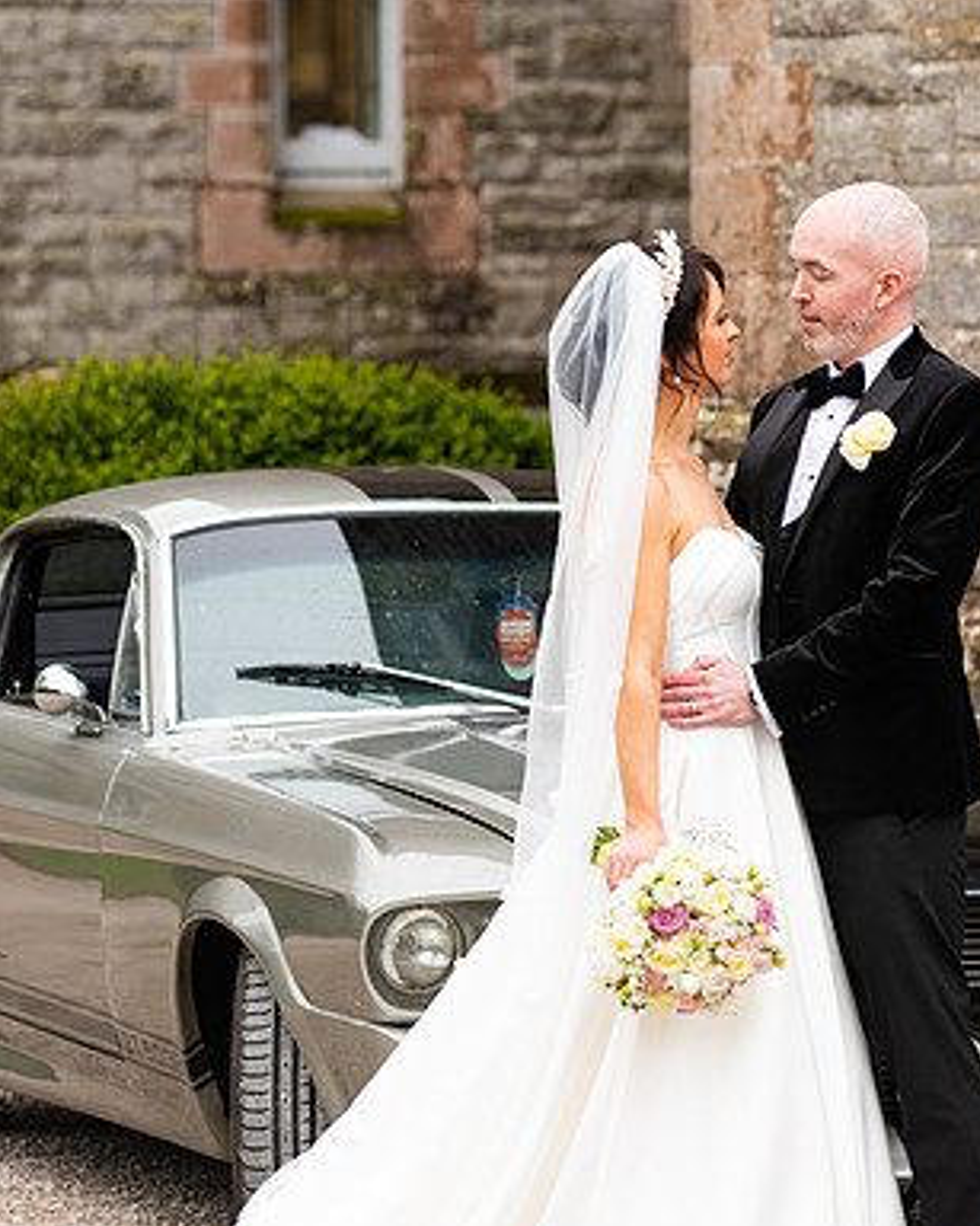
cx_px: 514
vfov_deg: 8.8
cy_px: 615
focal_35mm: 220
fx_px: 7979
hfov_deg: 7.0
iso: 320
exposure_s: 1/160
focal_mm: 145
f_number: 3.5
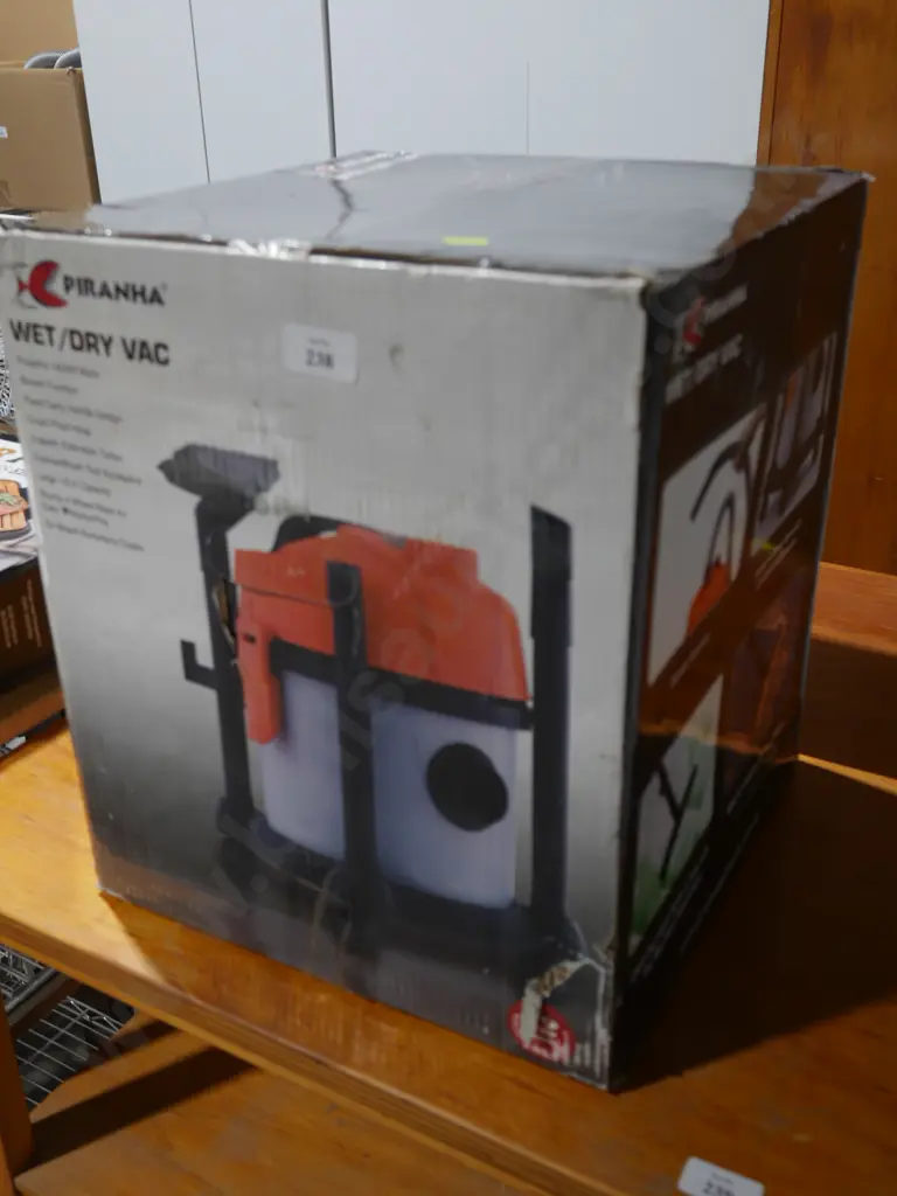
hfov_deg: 39.7
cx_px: 448
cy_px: 598
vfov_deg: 51.4
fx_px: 1244
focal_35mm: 36
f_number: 4
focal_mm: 18
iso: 250
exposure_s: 1/60
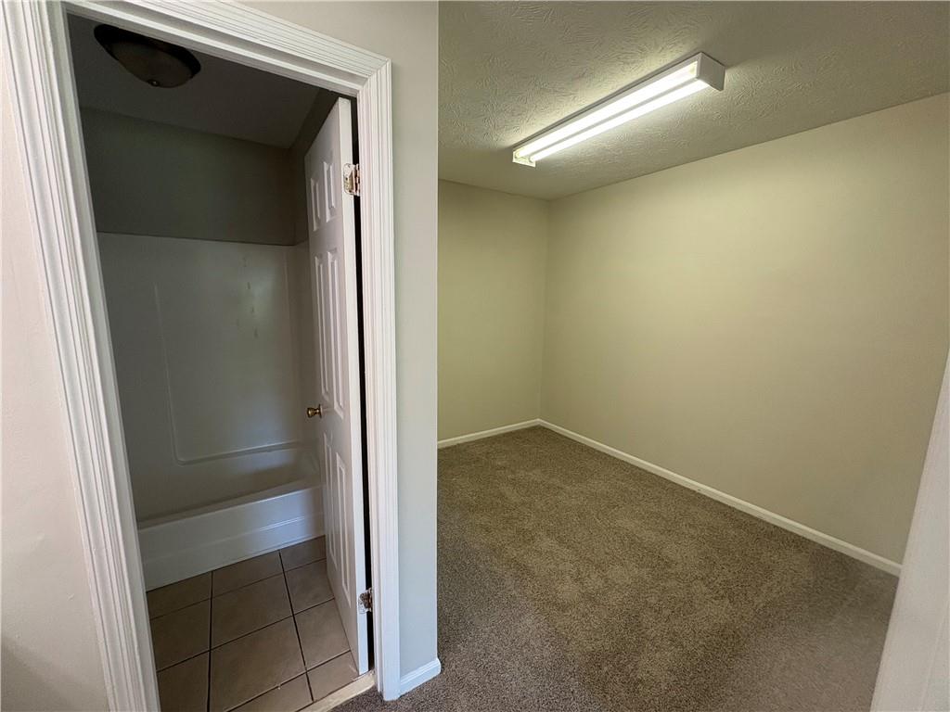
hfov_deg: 102.1
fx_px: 384
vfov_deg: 85.7
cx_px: 475
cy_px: 356
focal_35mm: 14
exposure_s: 1/60
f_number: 2.2
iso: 160
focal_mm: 2.22
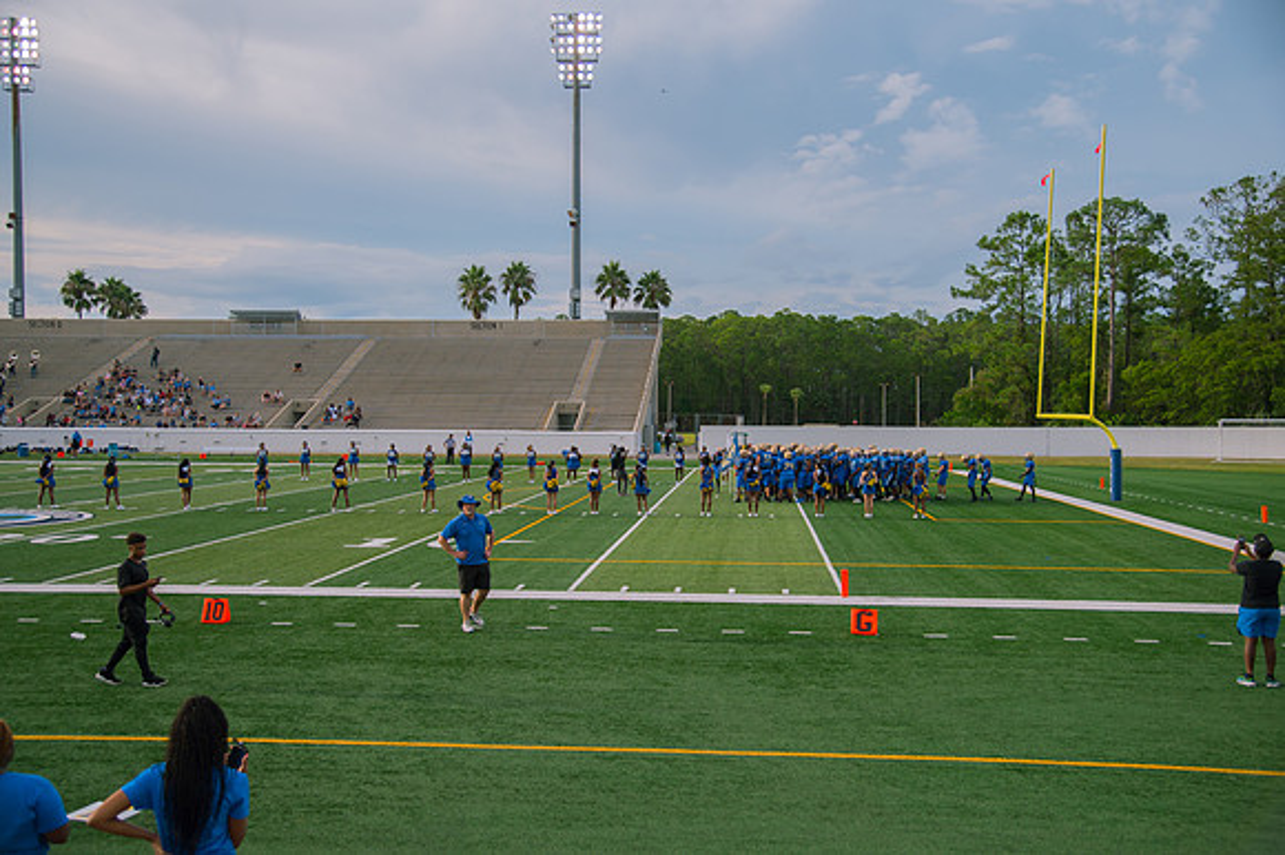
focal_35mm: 35
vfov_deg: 37.8
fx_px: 1249
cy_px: 428
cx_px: 642
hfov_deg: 54.5
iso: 100
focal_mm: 35
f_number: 4
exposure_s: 1/400
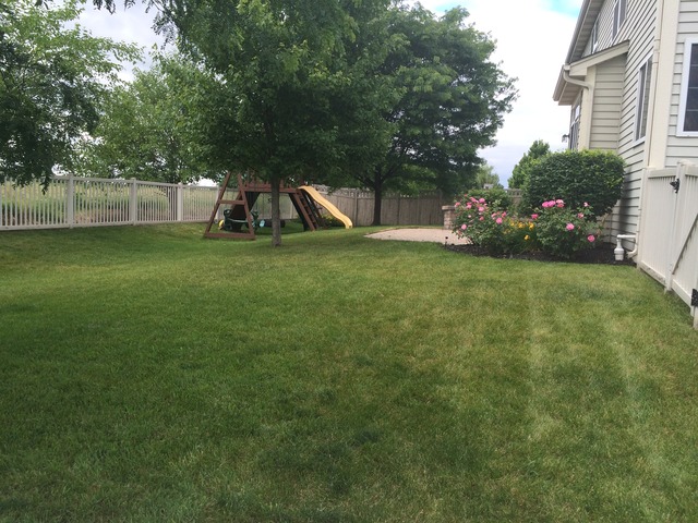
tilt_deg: -7.3
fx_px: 585
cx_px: 349
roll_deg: -2.2
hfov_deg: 61.7
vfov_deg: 48.2
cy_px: 262
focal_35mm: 29
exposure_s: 1/733
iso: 32
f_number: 2.2
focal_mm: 4.15
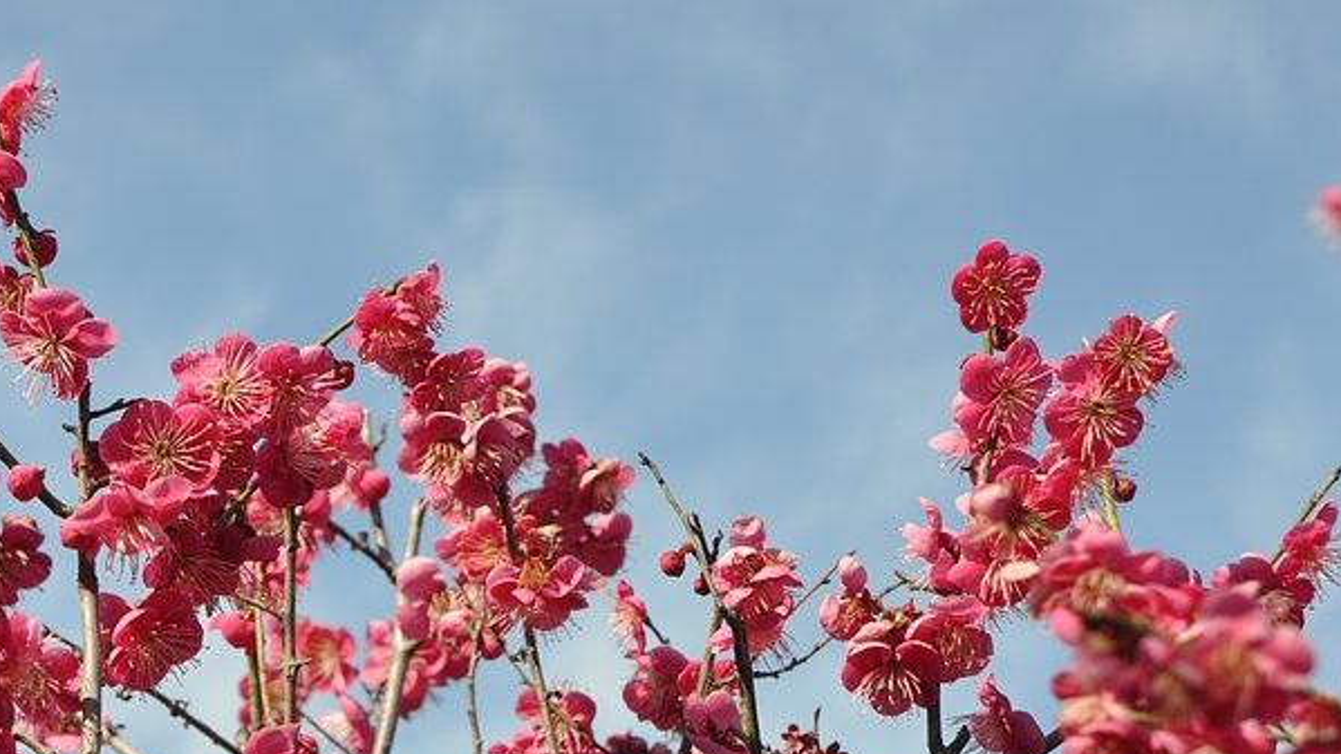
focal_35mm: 94
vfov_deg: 12.9
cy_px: 506
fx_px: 3339
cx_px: 598
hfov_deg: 22.7
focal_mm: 35
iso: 200
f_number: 6.3
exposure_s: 1/800
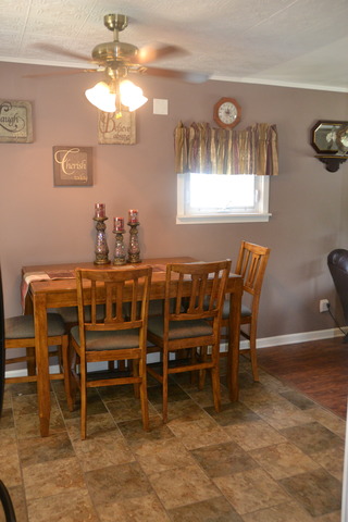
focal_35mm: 33
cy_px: 261
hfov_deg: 40.0
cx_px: 174
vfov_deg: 57.2
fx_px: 478
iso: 1400
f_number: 3.8
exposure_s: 1/60
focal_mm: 22
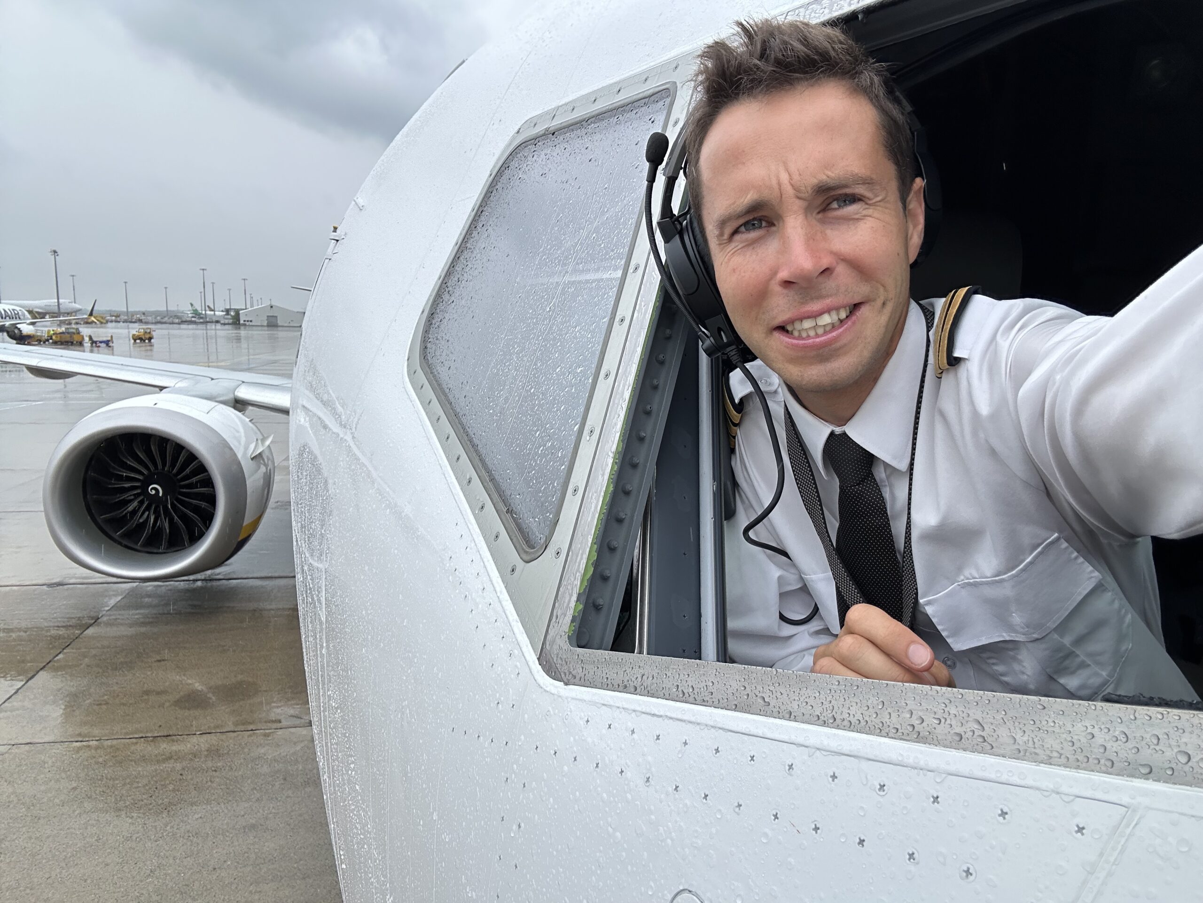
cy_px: 452
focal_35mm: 23
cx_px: 602
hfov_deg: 73.9
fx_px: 799
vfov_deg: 58.9
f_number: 1.9
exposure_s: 1/386
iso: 25
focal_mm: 2.69
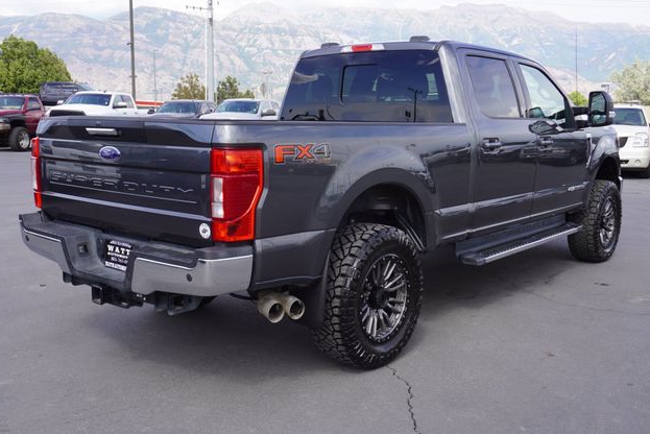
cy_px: 215
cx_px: 322
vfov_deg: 36.0
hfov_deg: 51.9
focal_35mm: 37
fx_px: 668
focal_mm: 24
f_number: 8
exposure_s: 1/100
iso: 100
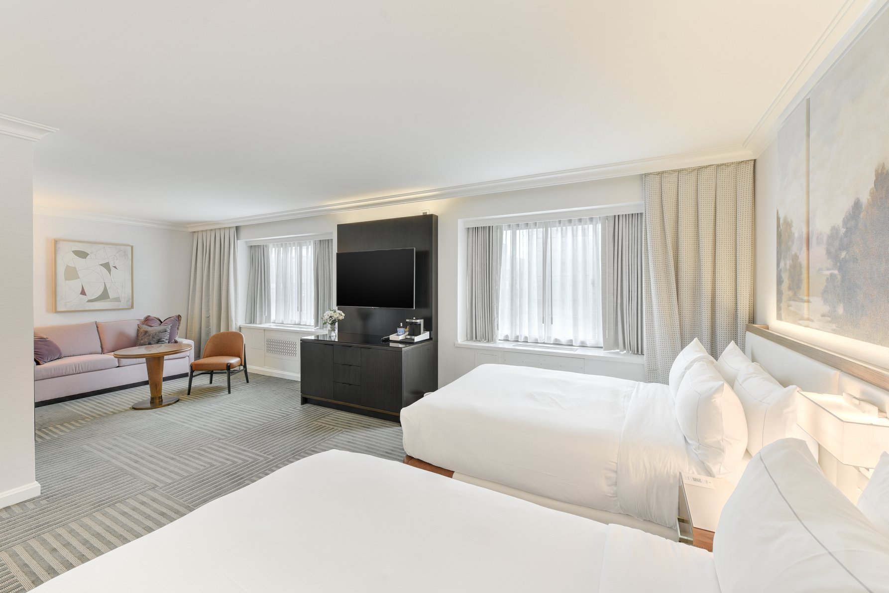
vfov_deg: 77.4
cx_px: 444
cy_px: 296
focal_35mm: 15
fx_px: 371
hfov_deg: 100.4
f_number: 9
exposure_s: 1/20
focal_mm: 15
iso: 320
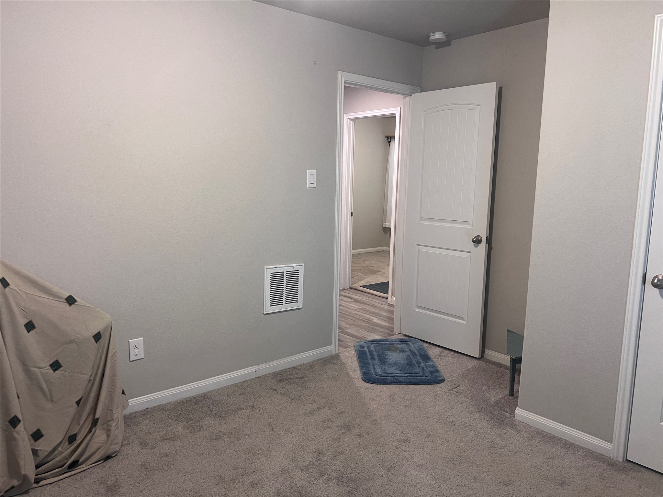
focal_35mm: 26
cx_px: 332
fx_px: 498
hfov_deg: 67.3
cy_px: 248
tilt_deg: -8.6
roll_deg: +0.1
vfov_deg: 53.1
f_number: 1.5
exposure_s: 1/60
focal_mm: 5.7
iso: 160
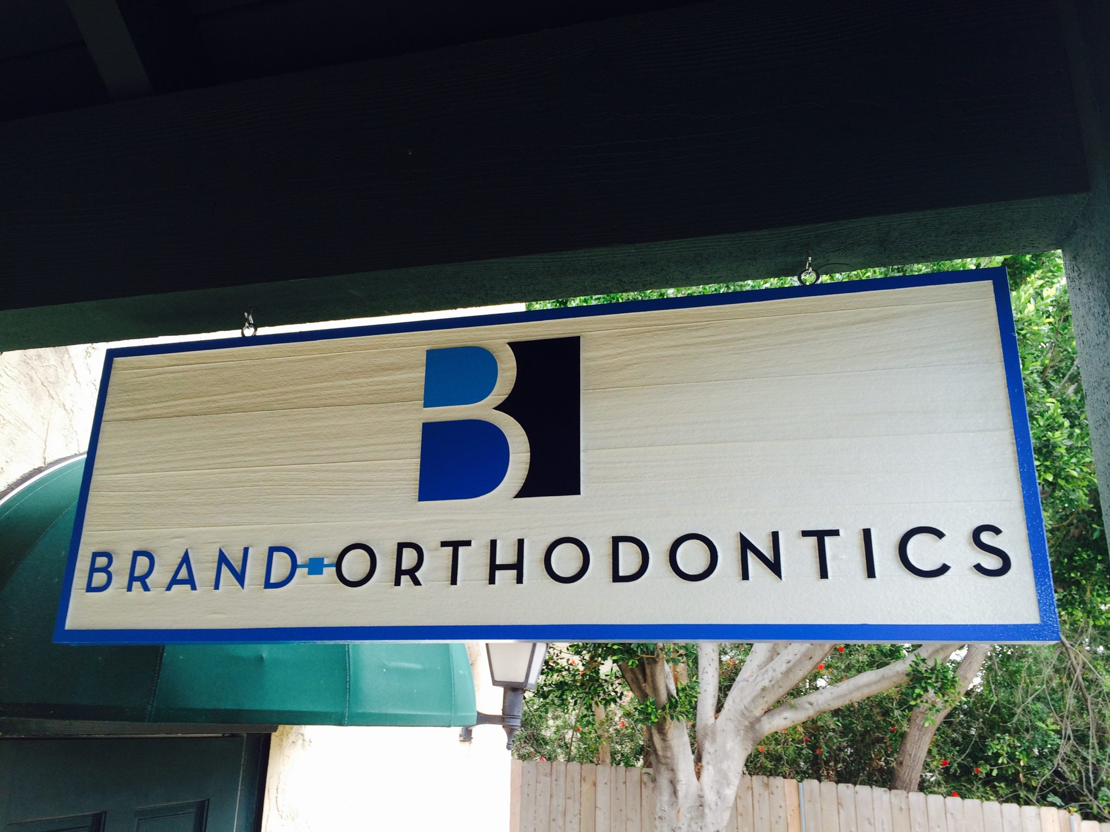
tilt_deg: +16.3
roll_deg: -0.1
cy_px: 416
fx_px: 930
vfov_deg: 48.2
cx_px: 555
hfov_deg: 61.7
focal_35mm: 29
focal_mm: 4.15
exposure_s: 1/120
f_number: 2.2
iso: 40
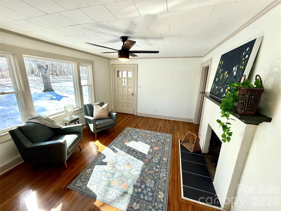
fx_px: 114
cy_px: 106
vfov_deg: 85.7
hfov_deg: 102.1
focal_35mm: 14
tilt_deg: -14.0
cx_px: 140
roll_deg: -0.8
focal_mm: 2.22
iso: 64
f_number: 2.2
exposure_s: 1/128
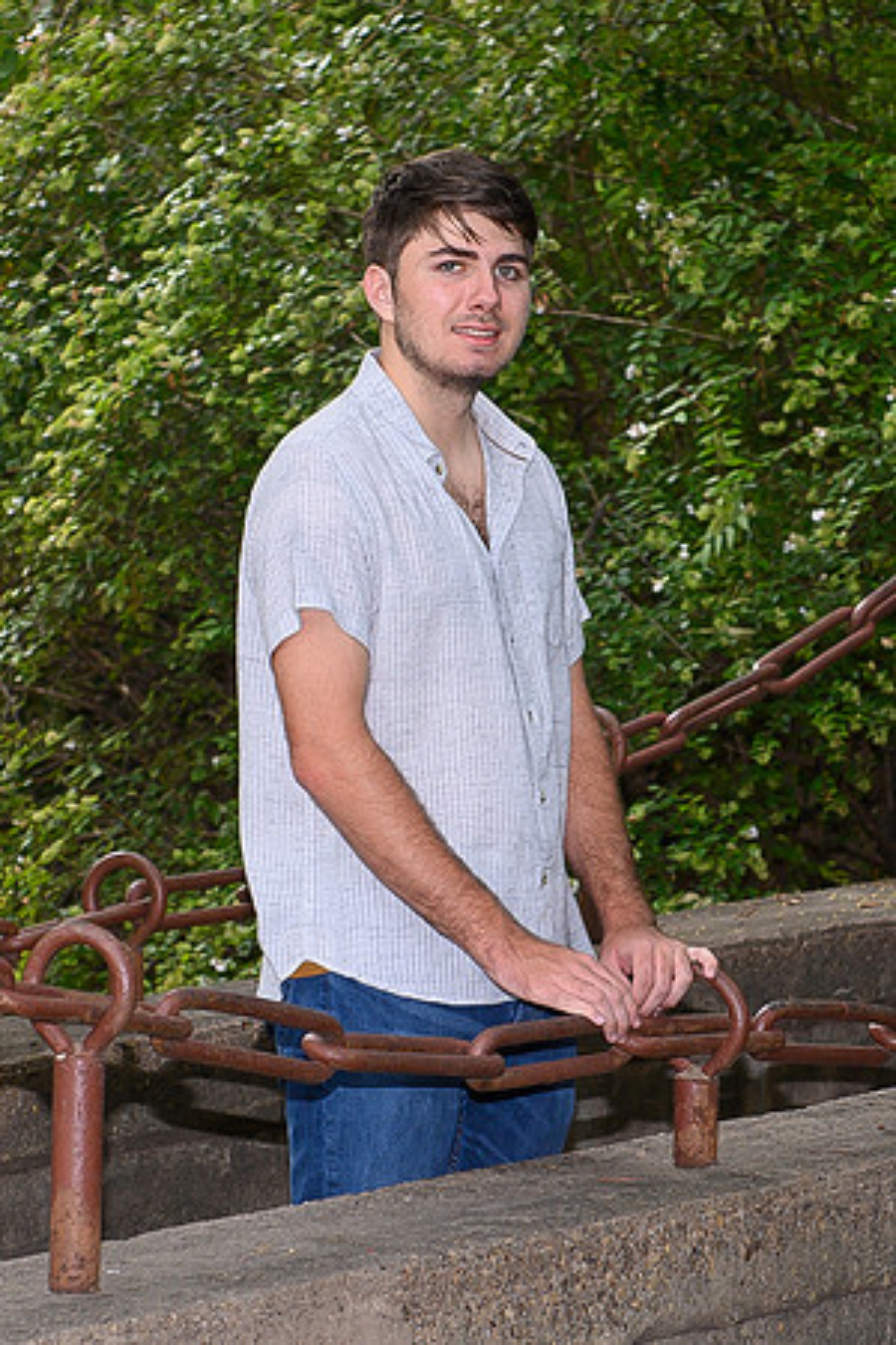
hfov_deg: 6.4
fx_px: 8013
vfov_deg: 9.6
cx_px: 441
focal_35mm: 215
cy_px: 792
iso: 200
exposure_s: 1/60
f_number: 5
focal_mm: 70
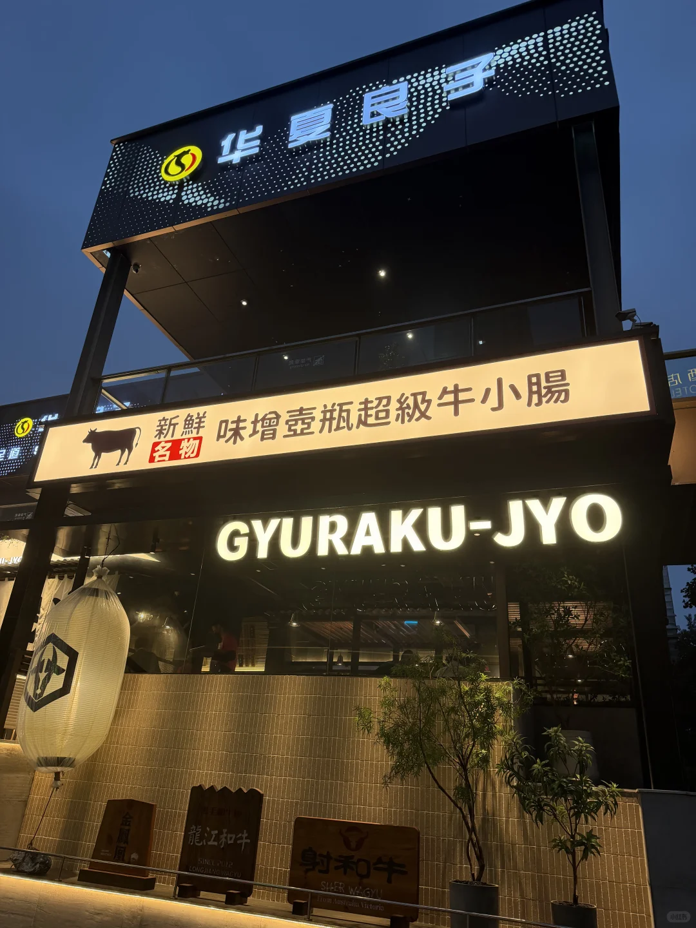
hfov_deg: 56.8
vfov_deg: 71.6
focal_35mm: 24
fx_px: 643
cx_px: 348
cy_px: 464
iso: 250
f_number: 1.78
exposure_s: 1/100
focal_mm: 6.76
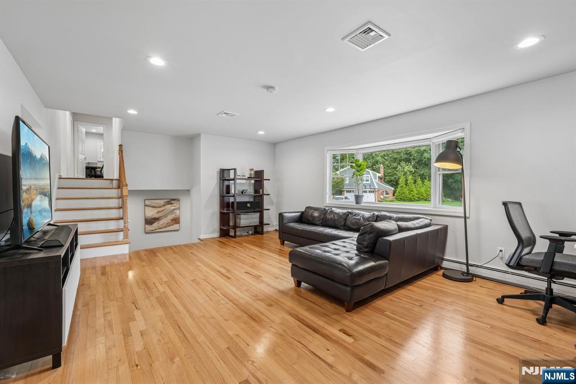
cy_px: 192
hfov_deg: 96.8
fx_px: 256
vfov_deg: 73.7
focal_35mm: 16
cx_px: 288
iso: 400
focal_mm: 16
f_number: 9
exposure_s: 1/25
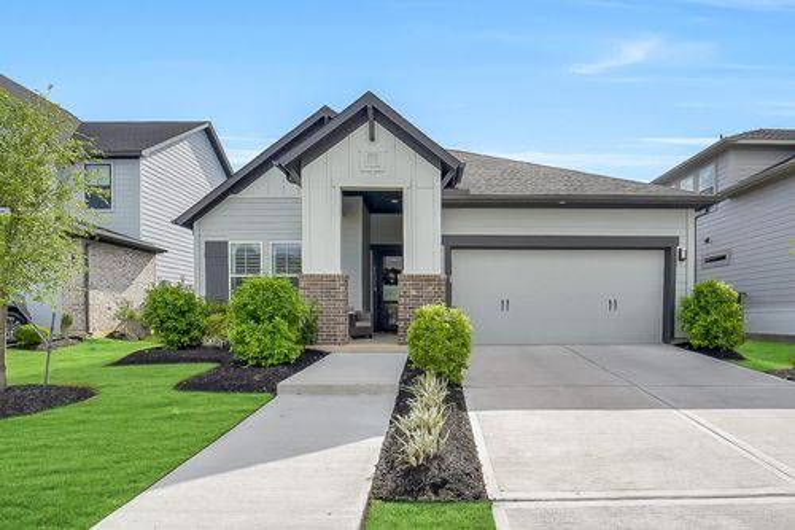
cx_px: 398
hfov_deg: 104.3
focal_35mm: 14
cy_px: 265
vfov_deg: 81.2
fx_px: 309
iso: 500
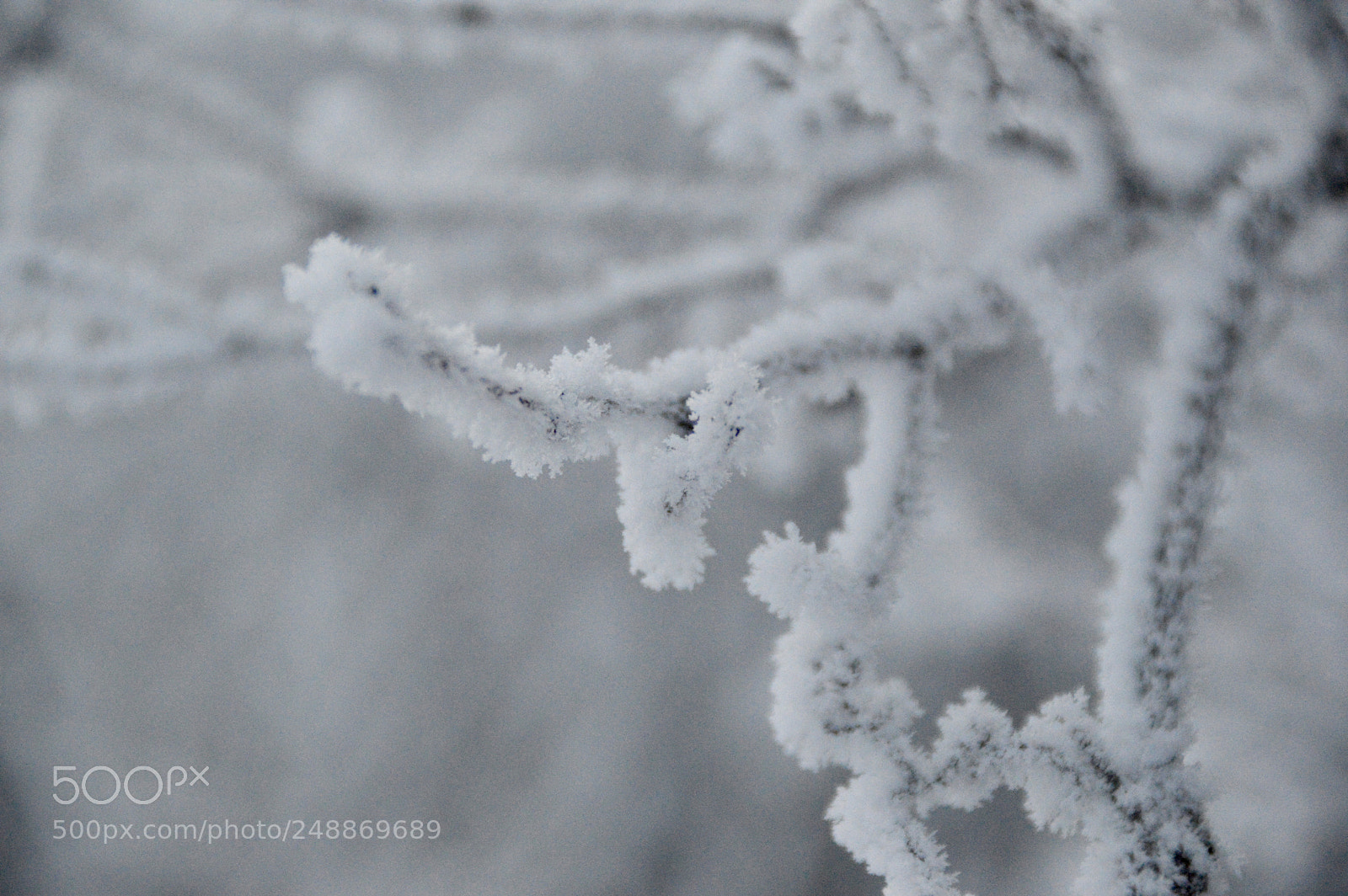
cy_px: 448
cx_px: 674
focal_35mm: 450
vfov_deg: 3.0
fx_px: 16836
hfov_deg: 4.6
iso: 2000
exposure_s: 1/500
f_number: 6.3
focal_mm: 300
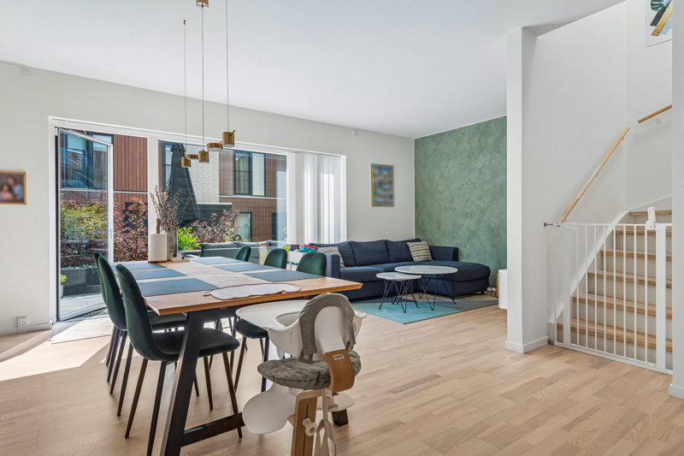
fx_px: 380
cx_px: 342
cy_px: 228
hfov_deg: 84.0
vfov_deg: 61.9
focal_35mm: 20
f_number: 10
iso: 200
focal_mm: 20
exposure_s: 1/60
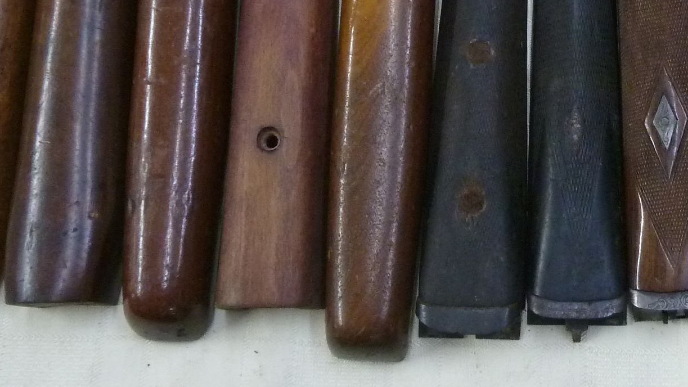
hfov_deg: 35.3
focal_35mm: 57
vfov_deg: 20.9
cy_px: 85
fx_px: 1040
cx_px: 563
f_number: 3.3
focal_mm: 4.1
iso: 400
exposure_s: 1/30
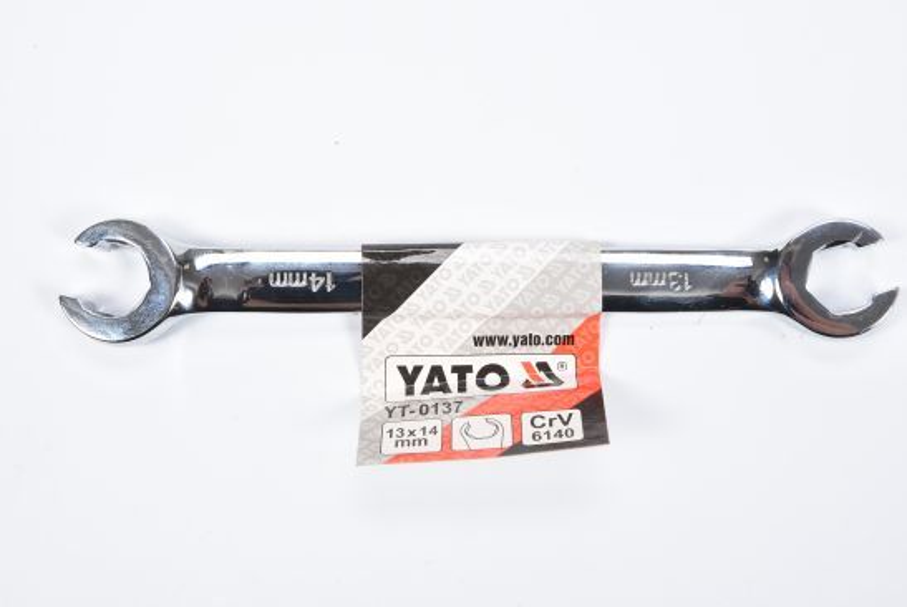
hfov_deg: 27.0
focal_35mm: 75
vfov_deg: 18.2
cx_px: 454
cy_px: 304
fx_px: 1892
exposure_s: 1/125
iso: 250
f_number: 14
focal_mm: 50
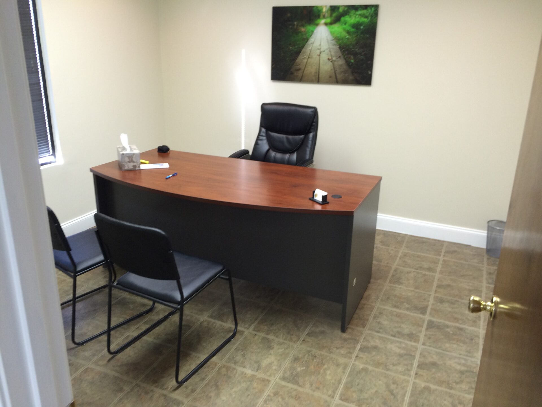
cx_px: 271
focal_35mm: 29
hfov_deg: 61.7
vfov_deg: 48.2
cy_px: 204
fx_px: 454
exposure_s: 1/30
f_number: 2.2
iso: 80
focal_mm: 4.15
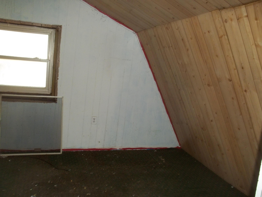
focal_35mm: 33
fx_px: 250
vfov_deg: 42.9
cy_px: 98
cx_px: 131
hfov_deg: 55.4
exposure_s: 1/30
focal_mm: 5.9
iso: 160
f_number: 3.3
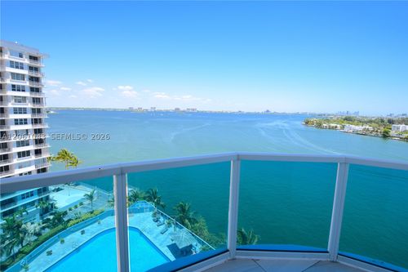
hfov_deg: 92.5
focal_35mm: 17
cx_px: 204
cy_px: 136
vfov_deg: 69.6
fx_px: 195
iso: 200
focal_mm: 11.5
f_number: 10
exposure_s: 1/400
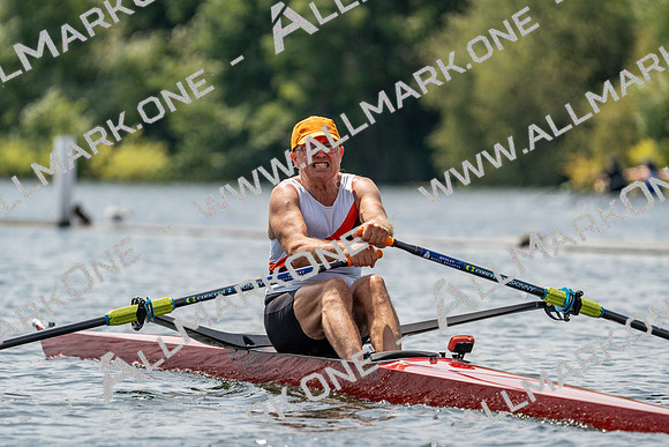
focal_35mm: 379
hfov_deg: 5.4
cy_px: 224
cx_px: 334
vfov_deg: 3.6
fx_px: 7044
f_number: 6.3
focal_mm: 379
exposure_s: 1/1600
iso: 200
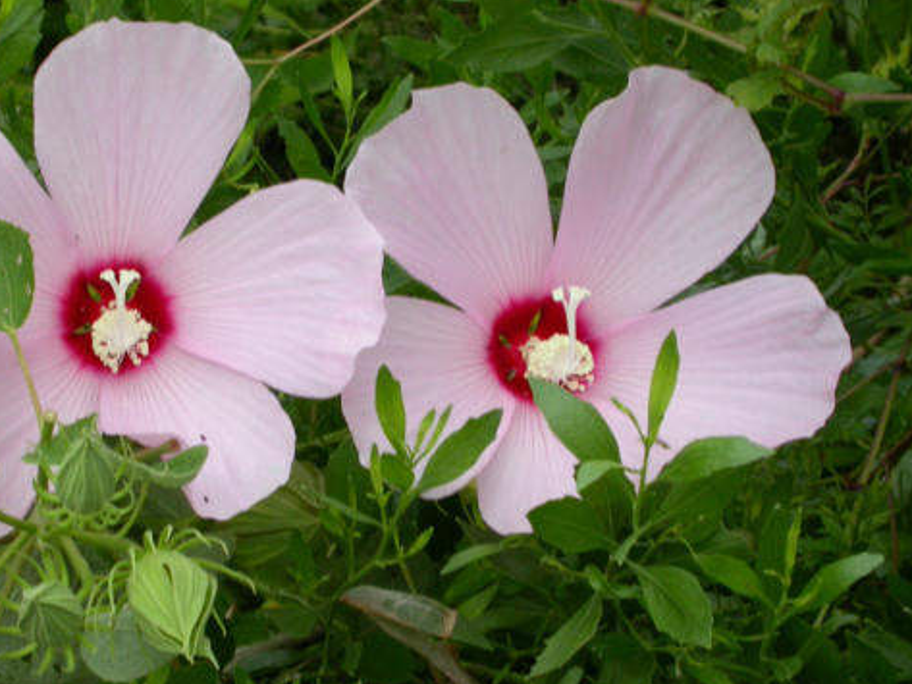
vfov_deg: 10.2
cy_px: 339
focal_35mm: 146
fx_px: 3848
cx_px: 345
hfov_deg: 13.5
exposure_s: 1/60
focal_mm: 22.4
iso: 100
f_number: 6.6
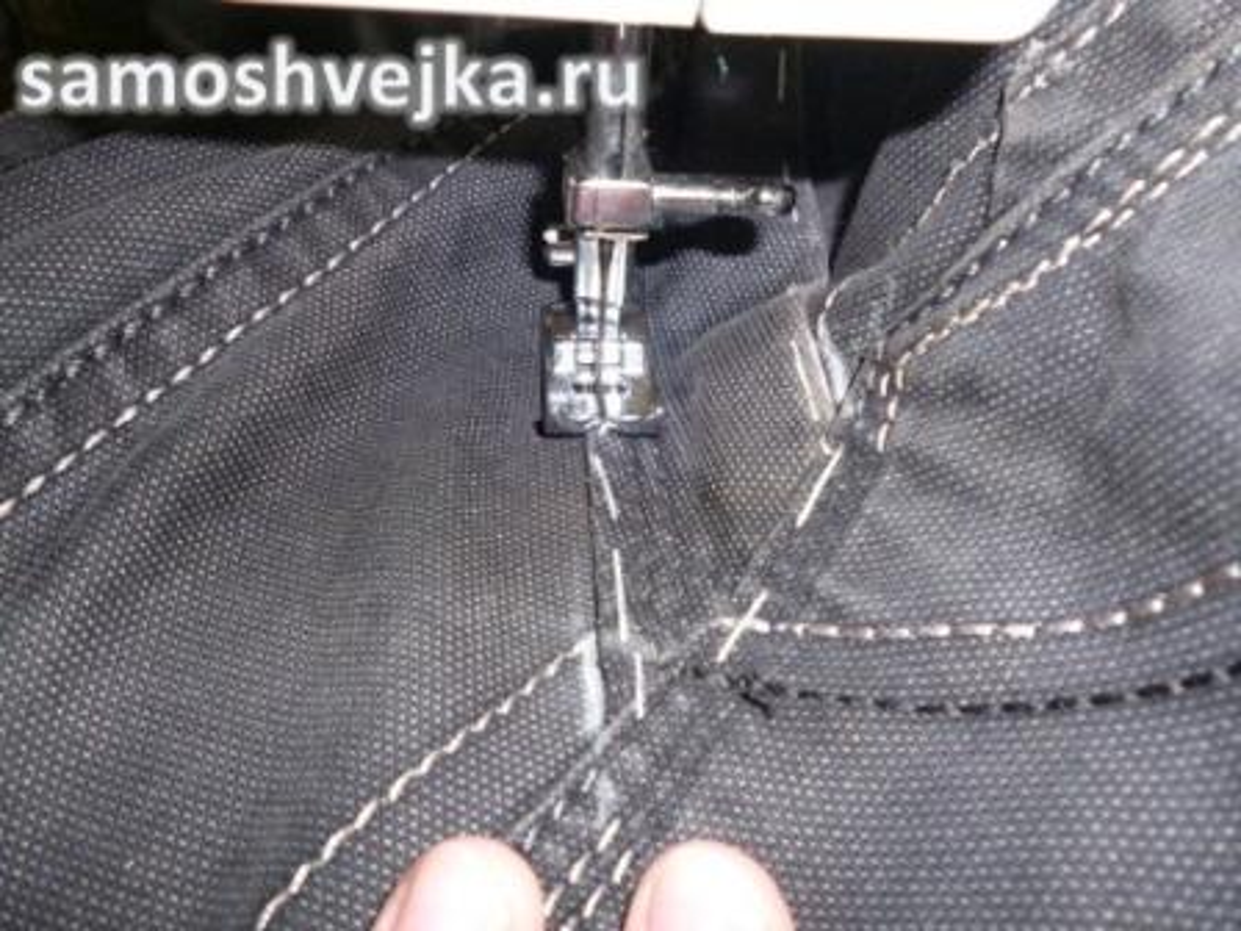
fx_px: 1004
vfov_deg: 49.7
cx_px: 620
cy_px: 466
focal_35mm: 28
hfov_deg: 63.4
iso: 200
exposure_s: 1/60
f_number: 3.1
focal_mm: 5
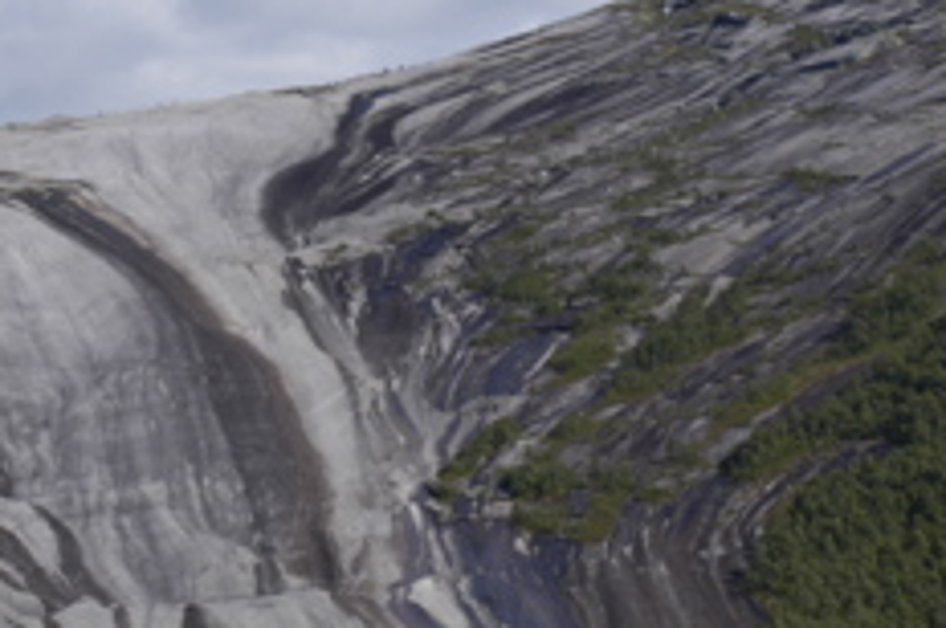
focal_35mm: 290
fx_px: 7610
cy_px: 161
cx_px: 143
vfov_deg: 4.7
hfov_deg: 7.1
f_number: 10
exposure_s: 1/400
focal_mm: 70
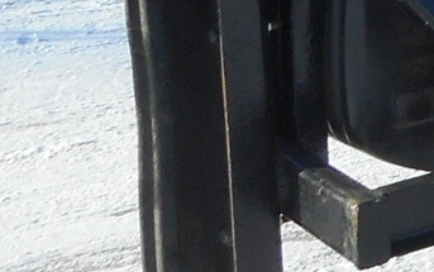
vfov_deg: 7.7
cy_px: -396
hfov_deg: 10.2
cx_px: 1236
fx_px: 1870
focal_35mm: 158
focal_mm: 4.5
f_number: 3.7
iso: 80
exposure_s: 1/400
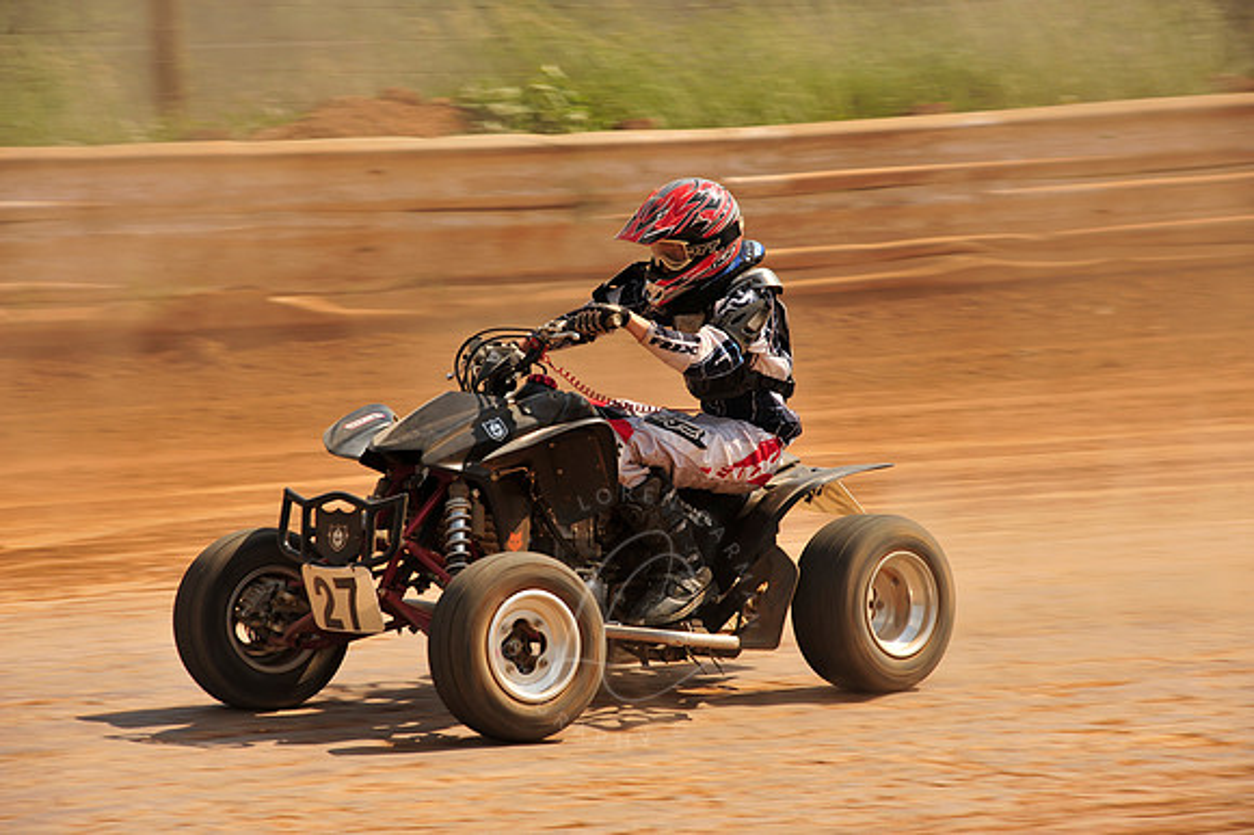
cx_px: 627
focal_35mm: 170
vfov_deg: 8.1
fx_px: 5918
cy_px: 418
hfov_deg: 12.1
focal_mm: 170
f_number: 10
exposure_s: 1/400
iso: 200
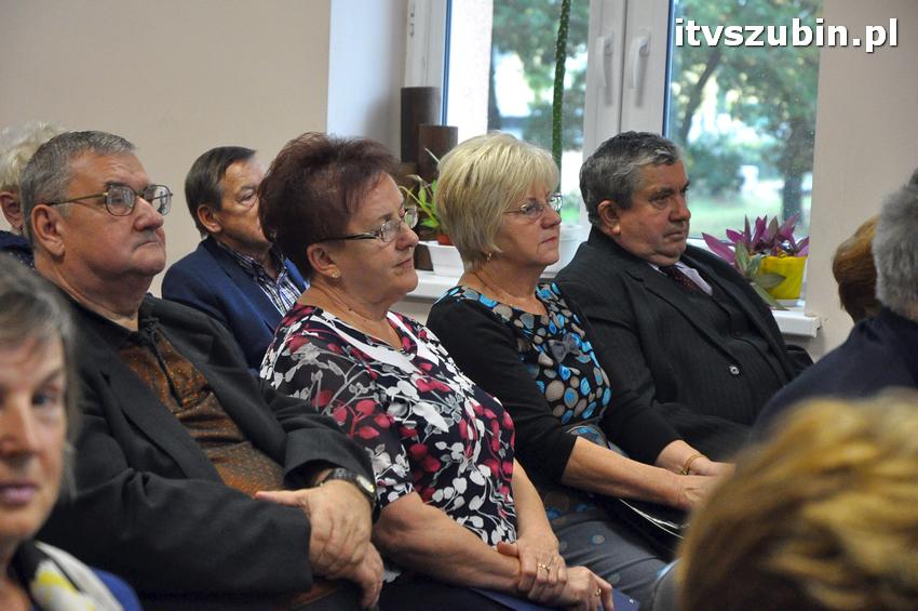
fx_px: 2675
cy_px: 306
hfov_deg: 19.5
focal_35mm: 105
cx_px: 459
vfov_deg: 13.0
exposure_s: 1/160
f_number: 4.5
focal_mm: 70
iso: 2500
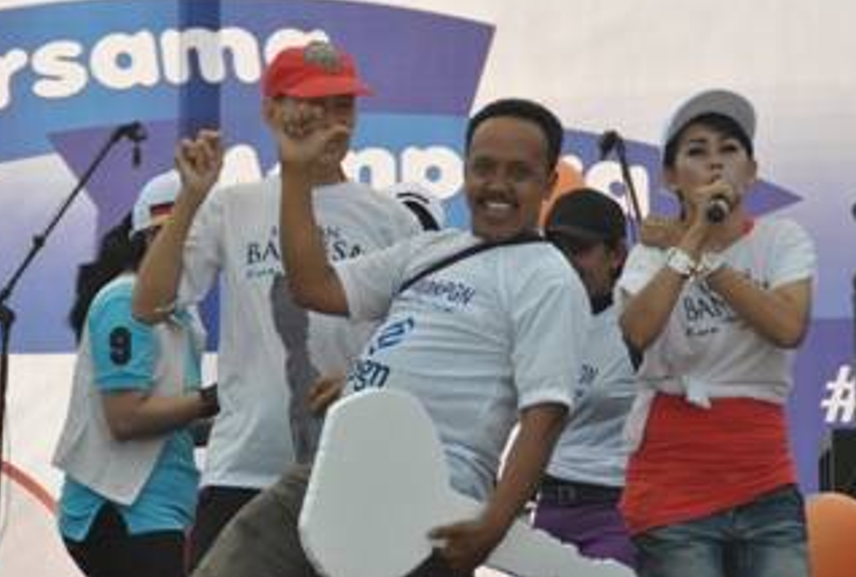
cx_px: 327
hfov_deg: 8.4
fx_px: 5845
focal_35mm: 245
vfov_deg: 5.6
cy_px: 188
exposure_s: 1/800
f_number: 6
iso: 400
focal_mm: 120
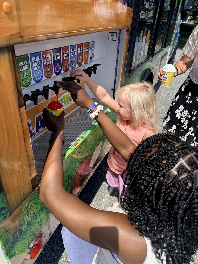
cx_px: 99
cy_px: 132
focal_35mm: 24
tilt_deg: -33.6
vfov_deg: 71.6
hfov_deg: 56.8
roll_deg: -3.5
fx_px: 183
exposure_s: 1/4673
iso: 80
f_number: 1.78
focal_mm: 6.76
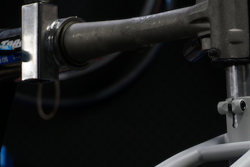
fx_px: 1455
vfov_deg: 6.5
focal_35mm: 209
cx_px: 243
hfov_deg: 9.8
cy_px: 239
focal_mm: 47
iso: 100
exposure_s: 1/15
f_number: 4
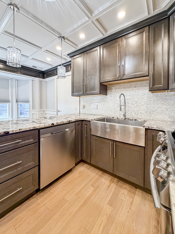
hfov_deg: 85.7
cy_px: 117
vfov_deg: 102.1
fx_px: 94
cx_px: 88
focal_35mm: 14
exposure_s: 1/120
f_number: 2.2
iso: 250
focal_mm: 2.22
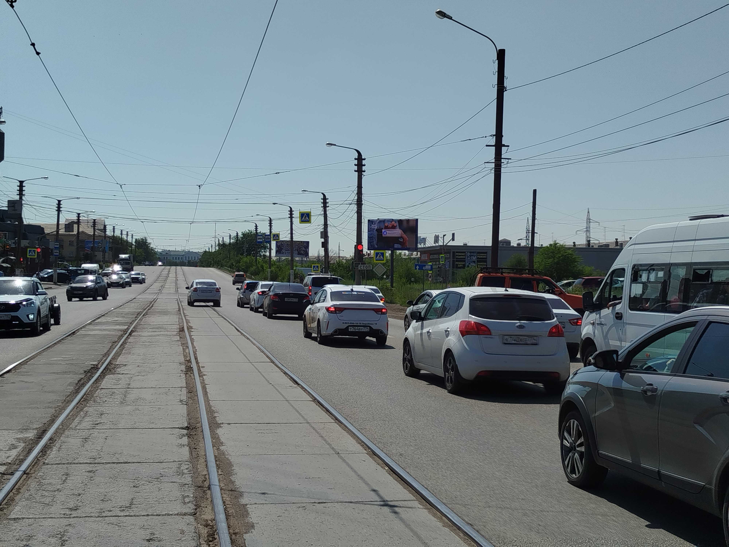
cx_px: 364
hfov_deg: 39.7
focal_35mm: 48
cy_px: 274
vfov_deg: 30.3
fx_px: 1011
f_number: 1.7
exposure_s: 1/2715
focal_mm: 5.31
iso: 50
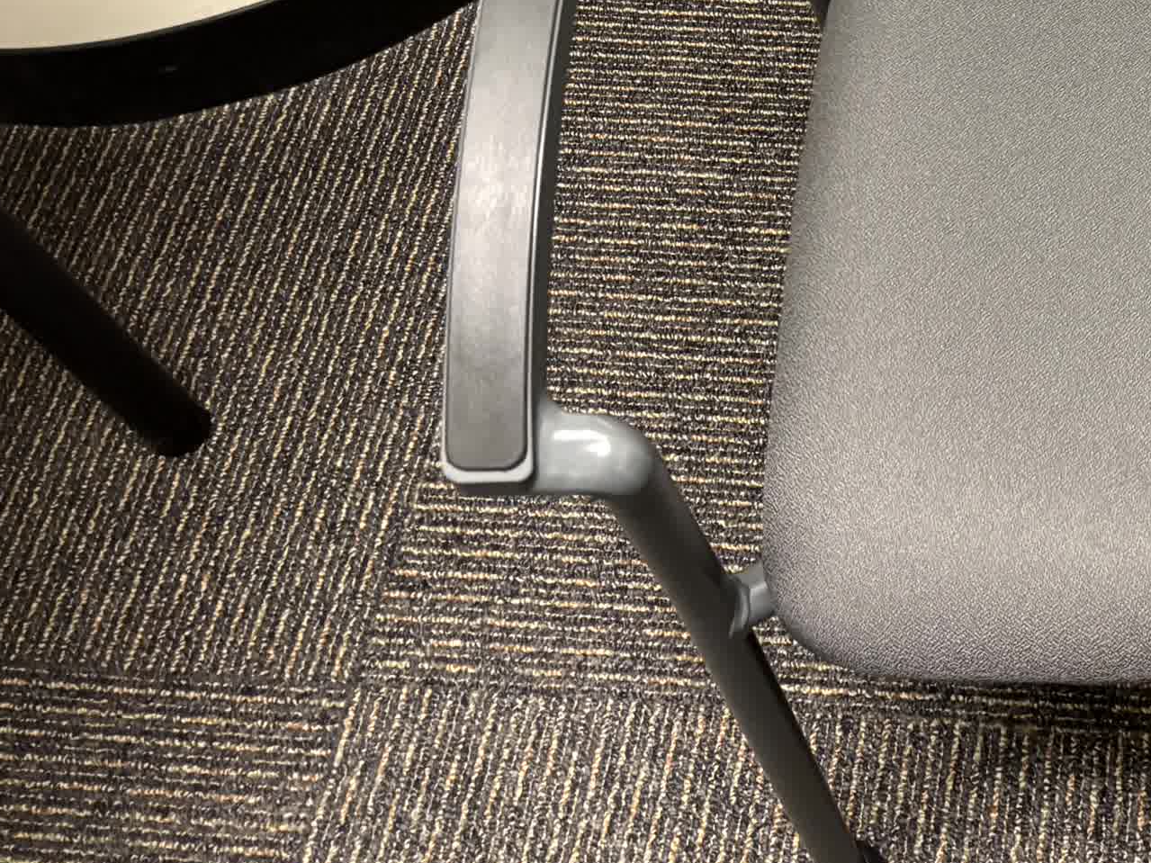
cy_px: -20
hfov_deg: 30.7
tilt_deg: -52.3
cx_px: 1218
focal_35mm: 57
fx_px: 1895
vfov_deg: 24.4
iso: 500
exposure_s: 1/30
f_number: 1.6
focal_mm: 5.96
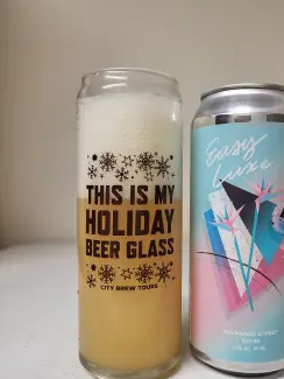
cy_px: 206
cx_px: 171
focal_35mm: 32
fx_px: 350
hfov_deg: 44.0
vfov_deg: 56.7
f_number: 1.8
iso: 160
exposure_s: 1/52.5
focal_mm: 5.4
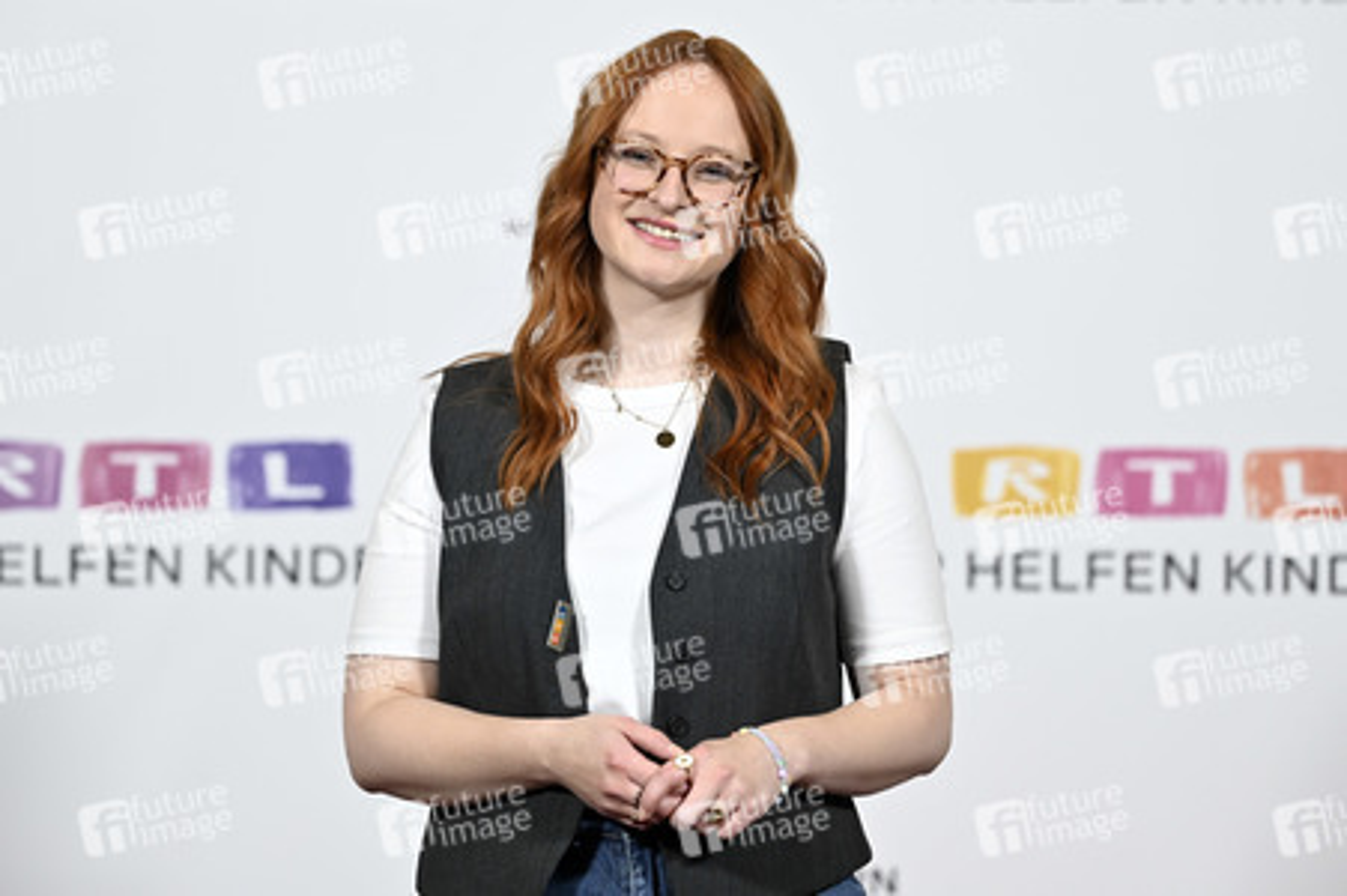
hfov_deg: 21.5
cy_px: 448
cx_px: 674
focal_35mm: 95
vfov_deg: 14.4
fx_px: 3552
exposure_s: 1/640
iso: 1250
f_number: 2.8
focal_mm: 95
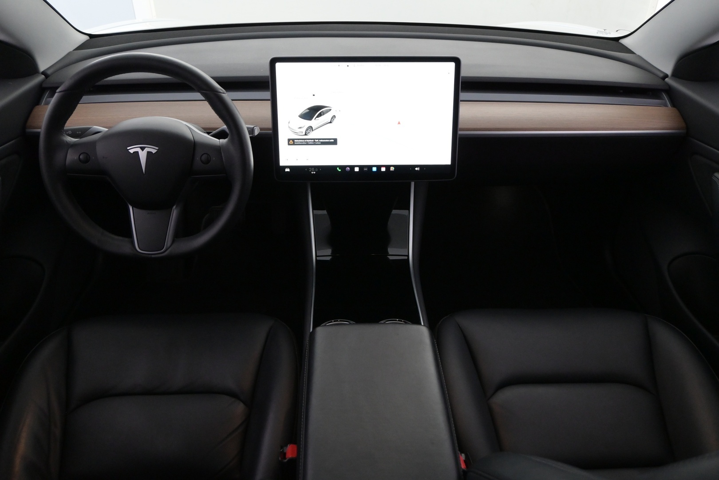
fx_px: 584
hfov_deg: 63.2
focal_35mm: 29
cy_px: 240
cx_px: 360
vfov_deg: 44.6
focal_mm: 19.5
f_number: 4.5
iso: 2500
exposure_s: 1/80
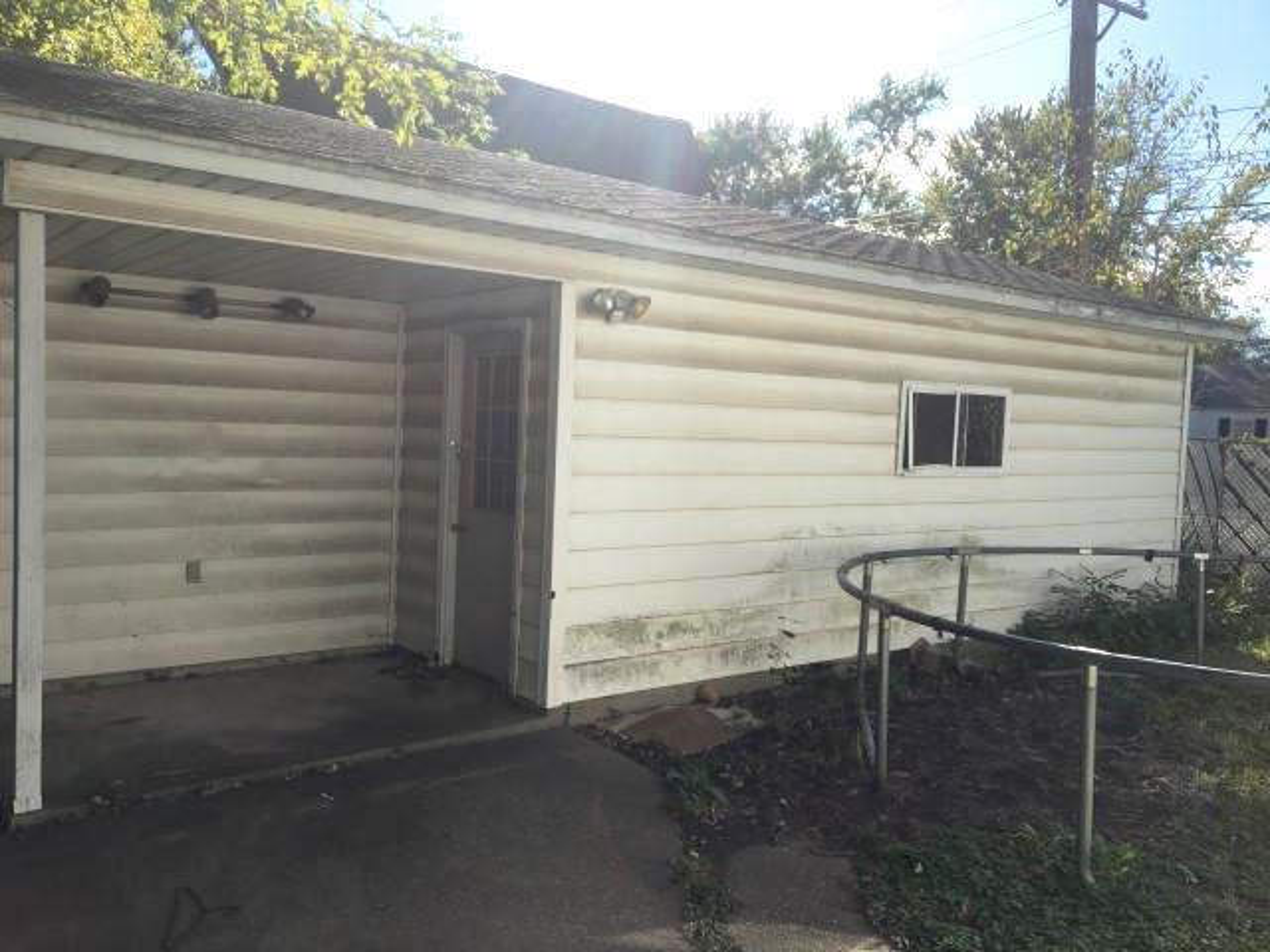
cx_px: 635
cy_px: 476
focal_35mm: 29
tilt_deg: -4.7
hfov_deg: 61.7
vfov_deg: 48.2
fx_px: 1064
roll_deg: -3.2
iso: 25
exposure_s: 1/986
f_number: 2.2
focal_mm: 4.15
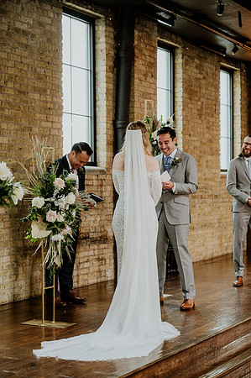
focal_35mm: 70
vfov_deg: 28.9
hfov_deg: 19.4
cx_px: 126
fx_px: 734
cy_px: 189
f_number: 3.2
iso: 1250
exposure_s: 1/200
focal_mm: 70
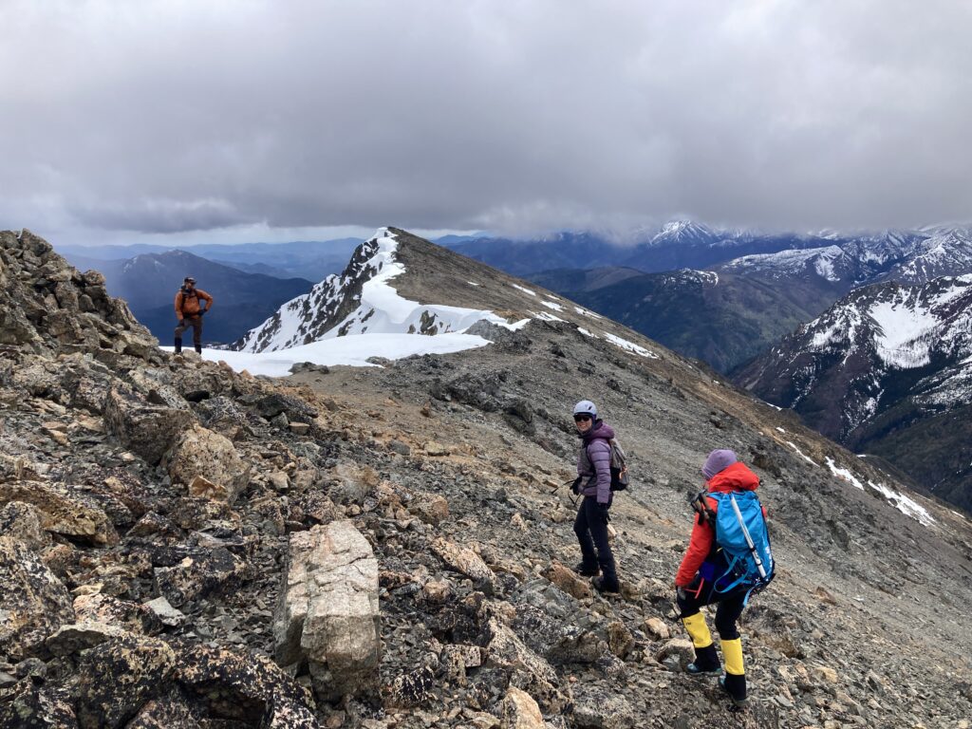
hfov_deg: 63.4
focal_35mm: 28
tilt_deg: -10.1
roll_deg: +0.3
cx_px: 486
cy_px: 364
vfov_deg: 49.7
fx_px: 786
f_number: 1.8
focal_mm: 3.99
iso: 20
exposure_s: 1/2404
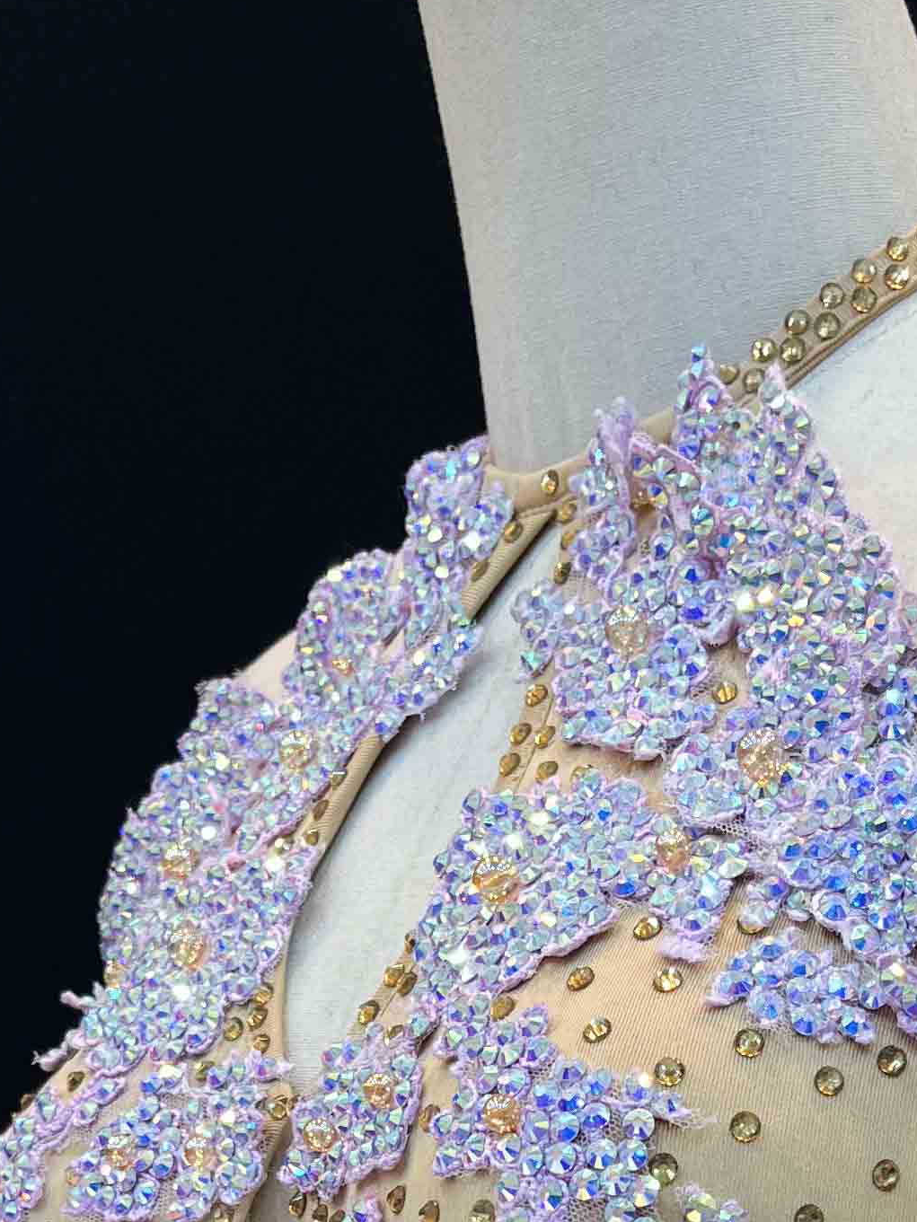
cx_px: 426
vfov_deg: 22.9
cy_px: 1539
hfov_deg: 19.1
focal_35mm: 77
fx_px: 2719
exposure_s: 1/100
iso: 50
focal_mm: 5.1
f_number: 1.6
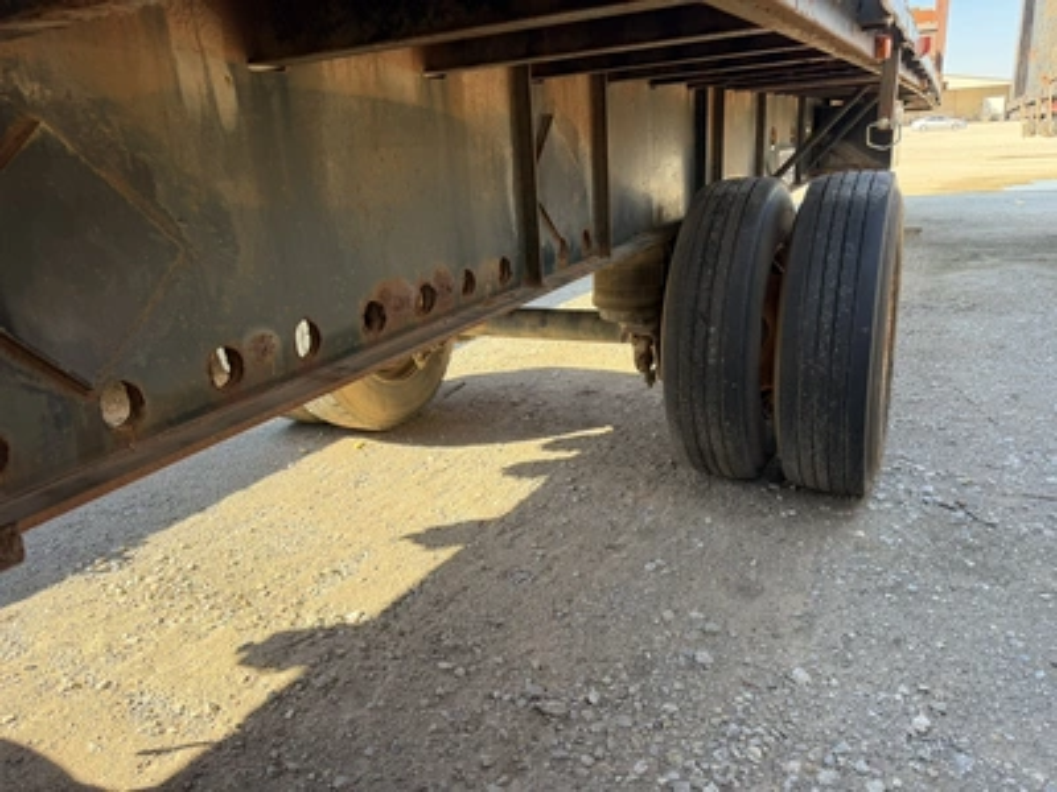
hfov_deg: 71.6
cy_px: 396
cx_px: 528
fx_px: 733
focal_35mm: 24
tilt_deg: -20.4
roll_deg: +2.7
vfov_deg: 56.8
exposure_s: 1/476
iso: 100
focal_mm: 6.76
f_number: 1.78
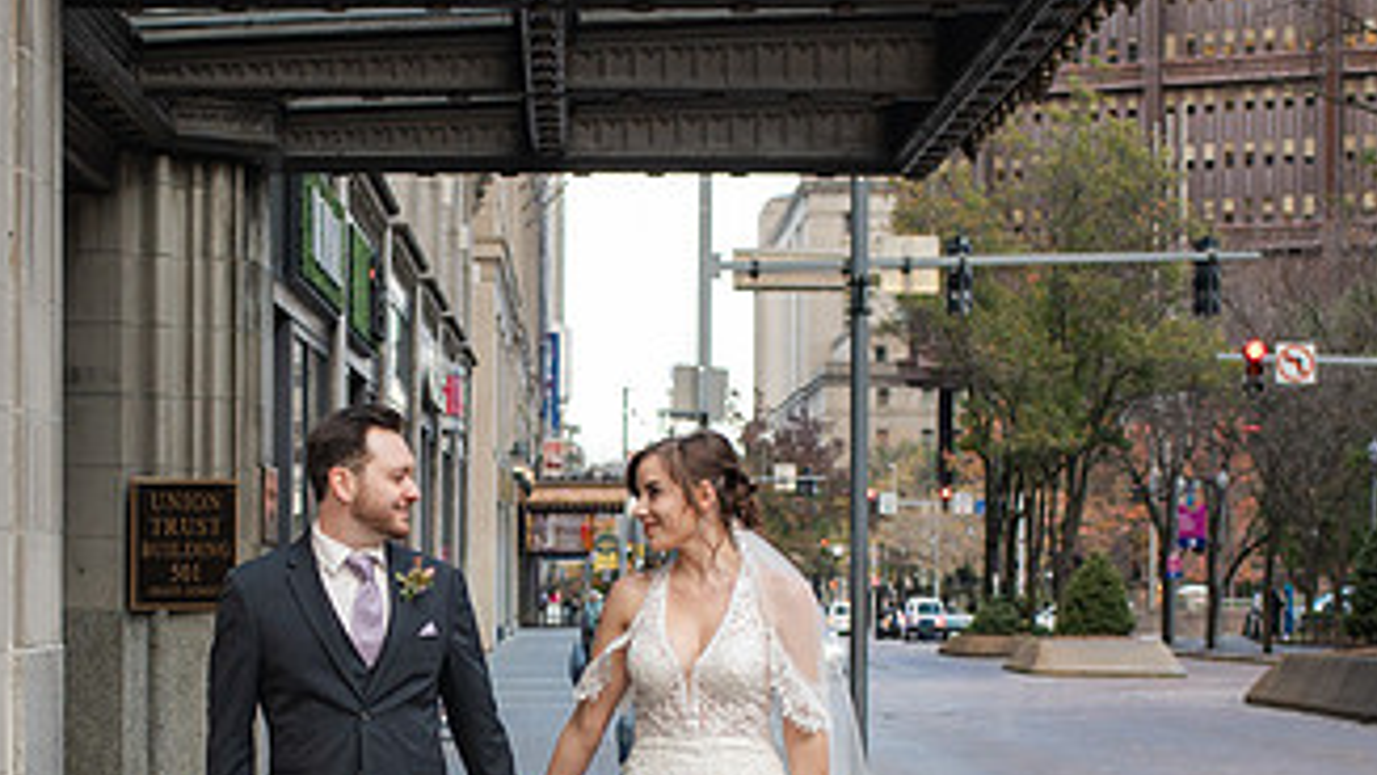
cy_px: 710
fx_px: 3469
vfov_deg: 12.6
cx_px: 401
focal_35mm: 95
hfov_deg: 22.3
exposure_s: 1/400
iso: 720
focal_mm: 35
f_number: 3.5
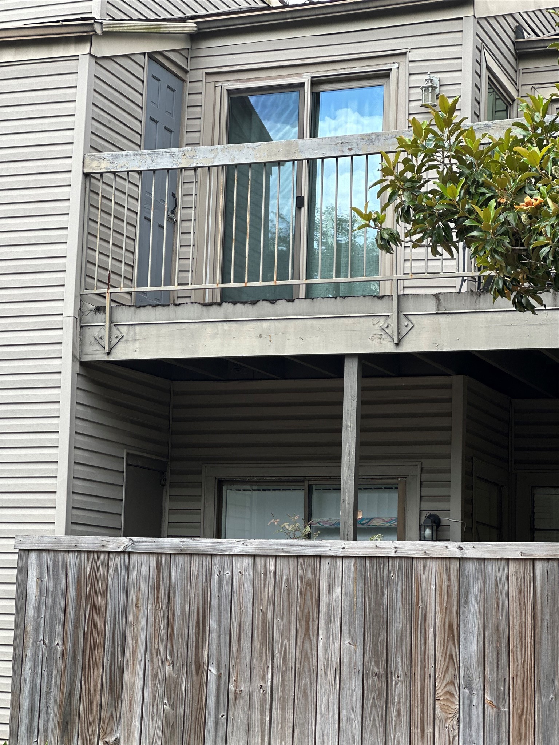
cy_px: 372
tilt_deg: +10.5
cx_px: 280
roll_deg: -2.1
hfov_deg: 19.1
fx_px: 1658
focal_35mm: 77
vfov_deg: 25.3
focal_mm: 9
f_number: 2.8
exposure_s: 1/121
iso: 20
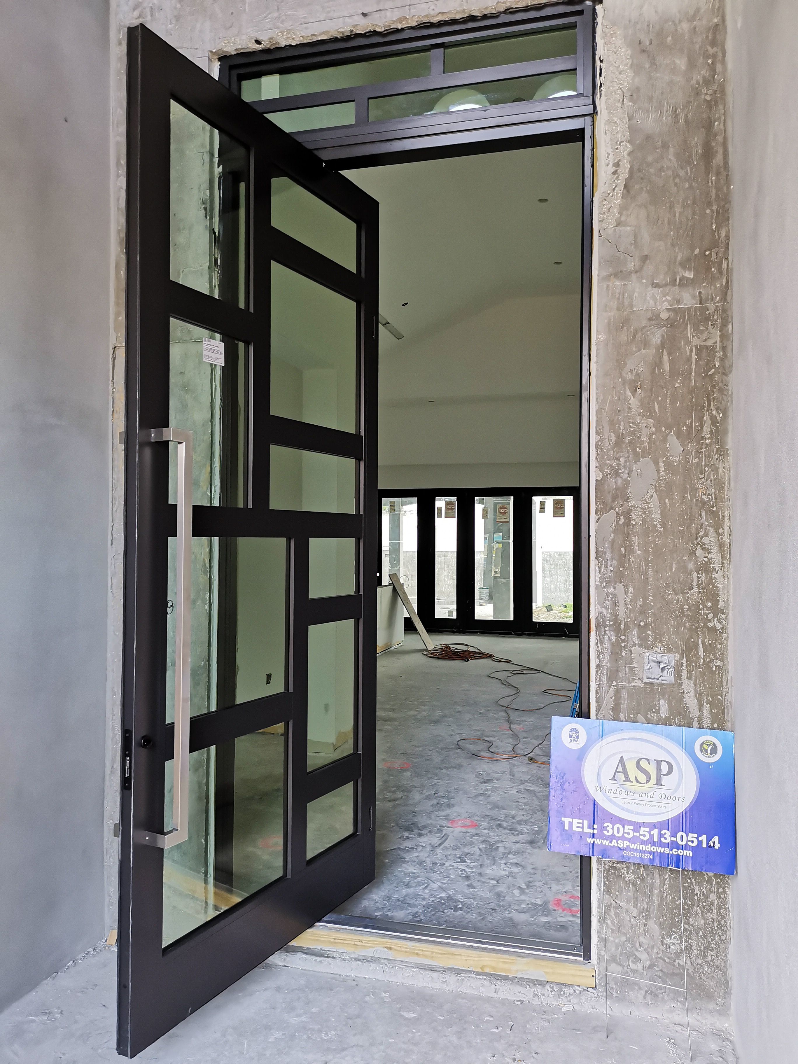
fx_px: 830
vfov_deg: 65.3
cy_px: 532
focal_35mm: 27
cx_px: 399
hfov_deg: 51.4
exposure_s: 3
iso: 100
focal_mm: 5.58
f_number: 1.8
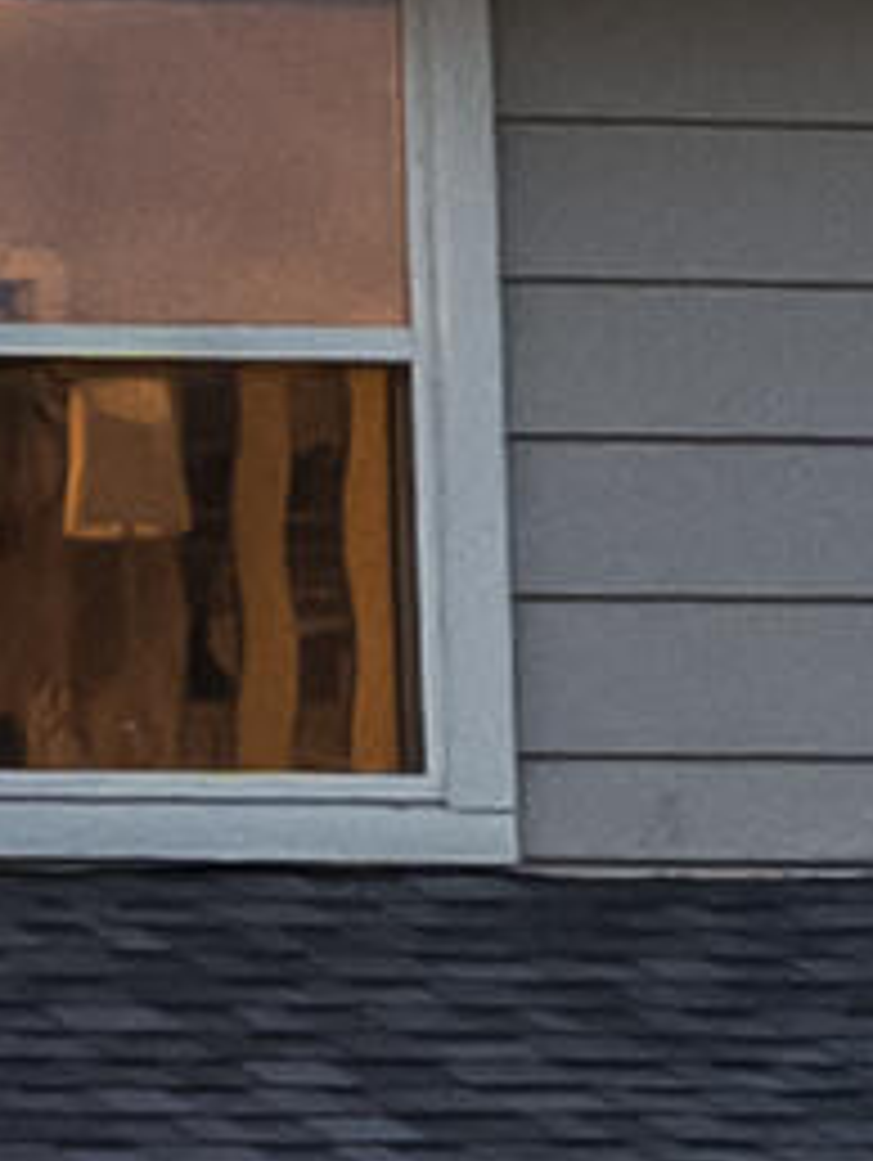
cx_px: -3987
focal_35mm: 402
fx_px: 13495
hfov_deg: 3.3
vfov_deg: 4.9
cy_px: 1467
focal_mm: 24.5
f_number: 8
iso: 320
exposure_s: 1/5
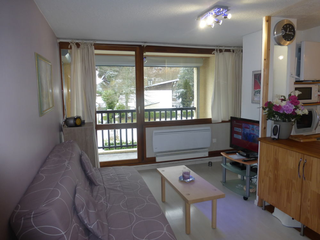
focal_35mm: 24
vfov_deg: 56.8
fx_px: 222
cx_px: 160
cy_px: 120
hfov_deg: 71.6
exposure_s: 1/60
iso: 100
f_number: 3.3
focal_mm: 4.3
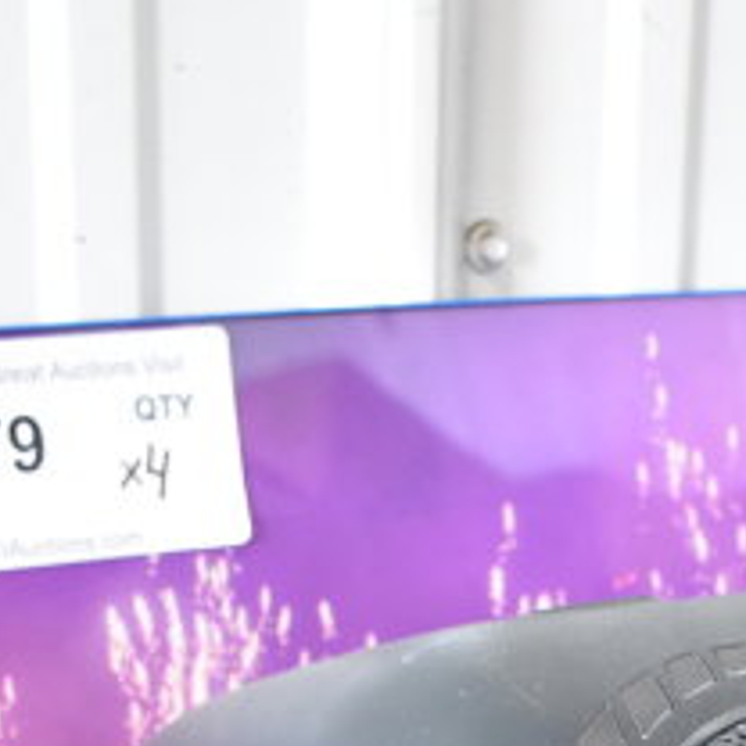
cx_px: 836
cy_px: 1347
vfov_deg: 13.8
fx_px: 2731
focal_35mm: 112
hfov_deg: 15.1
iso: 1600
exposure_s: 1/30
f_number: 3.8
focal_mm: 20
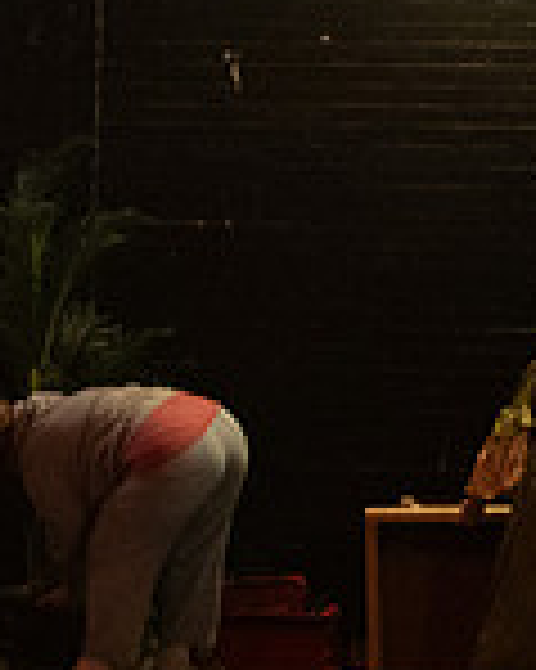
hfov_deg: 2.2
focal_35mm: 711
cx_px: -725
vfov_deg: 2.7
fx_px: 14113
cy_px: 441
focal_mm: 195
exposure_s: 1/160
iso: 10000
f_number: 6.3
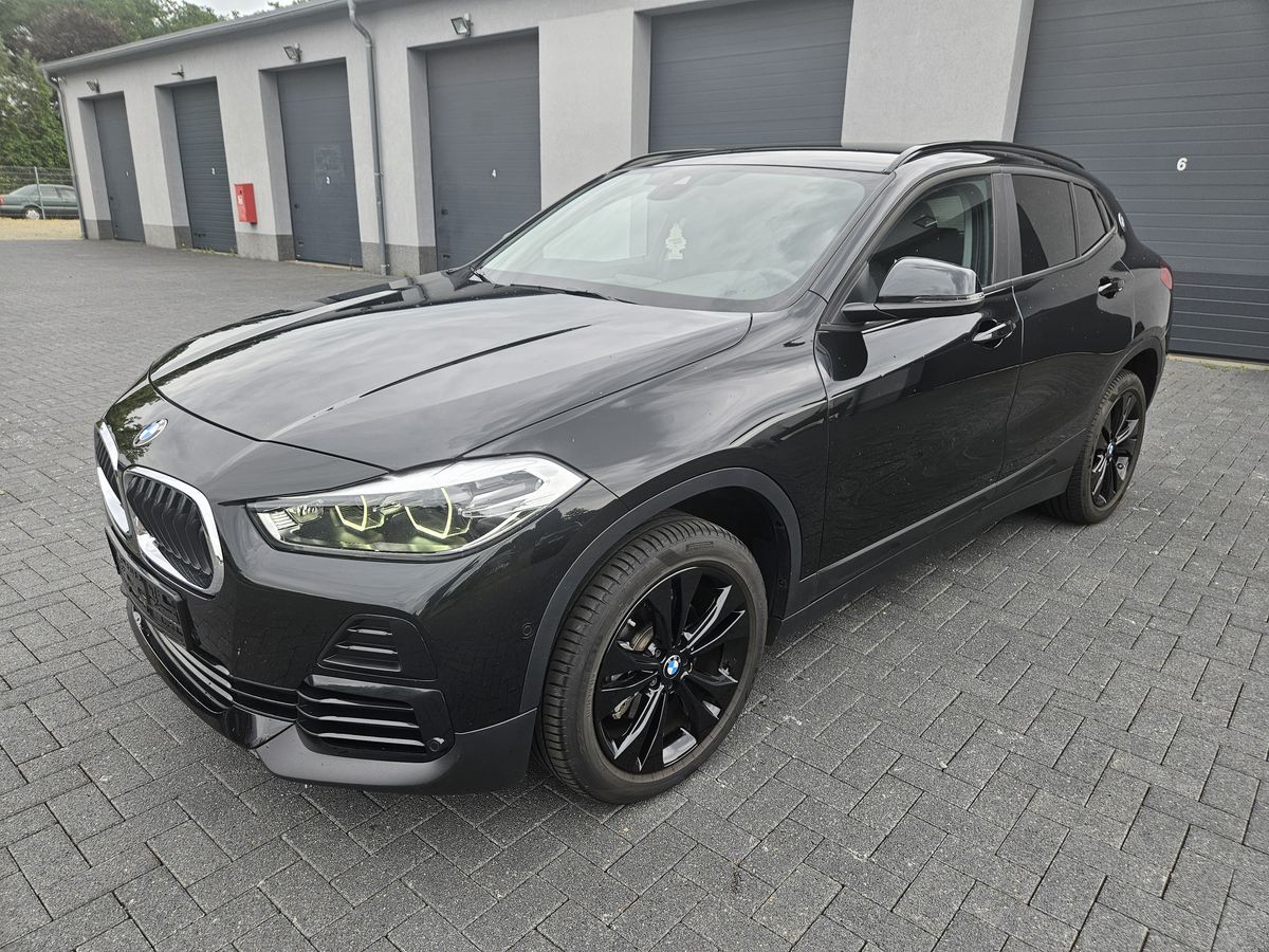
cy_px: 476
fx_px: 843
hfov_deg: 73.9
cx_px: 634
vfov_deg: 58.9
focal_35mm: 23
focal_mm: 5.4
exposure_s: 1/180
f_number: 1.8
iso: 32
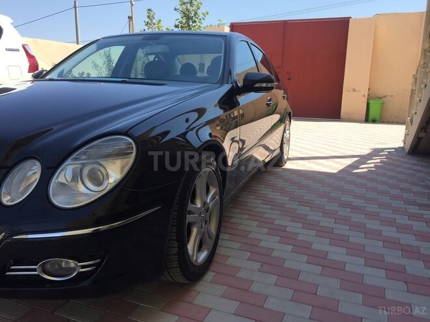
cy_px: 161
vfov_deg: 48.2
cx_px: 215
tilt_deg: -10.0
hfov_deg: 61.7
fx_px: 360
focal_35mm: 29
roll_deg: -2.6
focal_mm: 4.15
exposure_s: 1/1163
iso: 32
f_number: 2.2
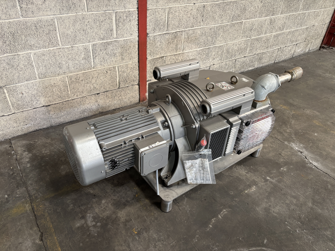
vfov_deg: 53.1
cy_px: 126
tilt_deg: -34.7
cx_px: 168
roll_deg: -3.1
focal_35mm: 26
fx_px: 252
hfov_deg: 67.3
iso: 160
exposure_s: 1/60
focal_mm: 5.96
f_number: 1.6
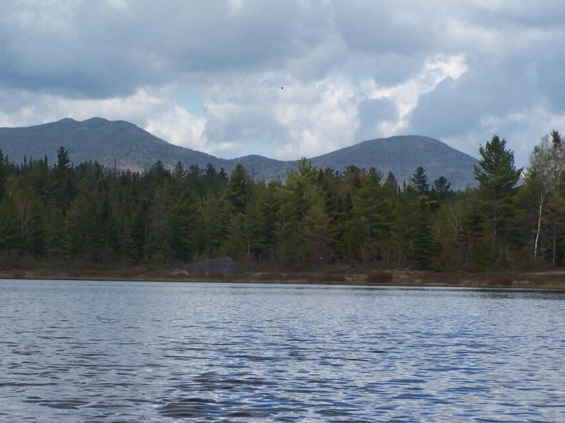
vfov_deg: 9.6
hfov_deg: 12.7
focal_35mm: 155
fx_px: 2529
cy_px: 238
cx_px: 248
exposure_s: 1/640
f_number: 4.5
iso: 80
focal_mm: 21.2
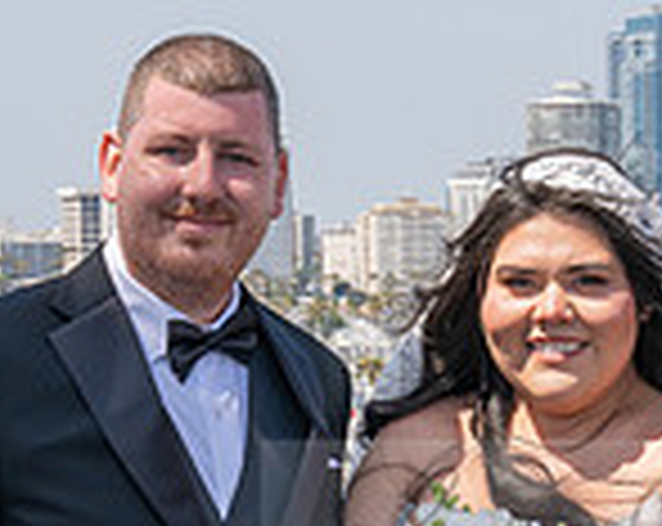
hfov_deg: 10.0
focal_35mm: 193
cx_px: 653
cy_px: 546
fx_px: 3774
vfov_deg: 7.9
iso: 200
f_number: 11
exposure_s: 1/200
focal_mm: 52
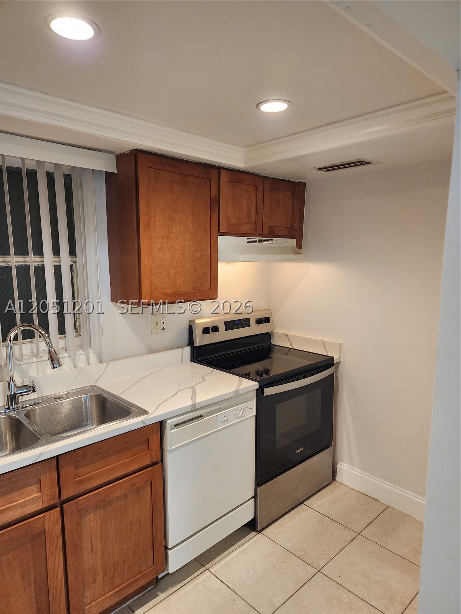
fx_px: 408
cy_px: 307
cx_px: 230
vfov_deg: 73.9
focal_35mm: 23
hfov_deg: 58.9
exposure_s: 1/120
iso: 250
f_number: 1.8
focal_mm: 6.4
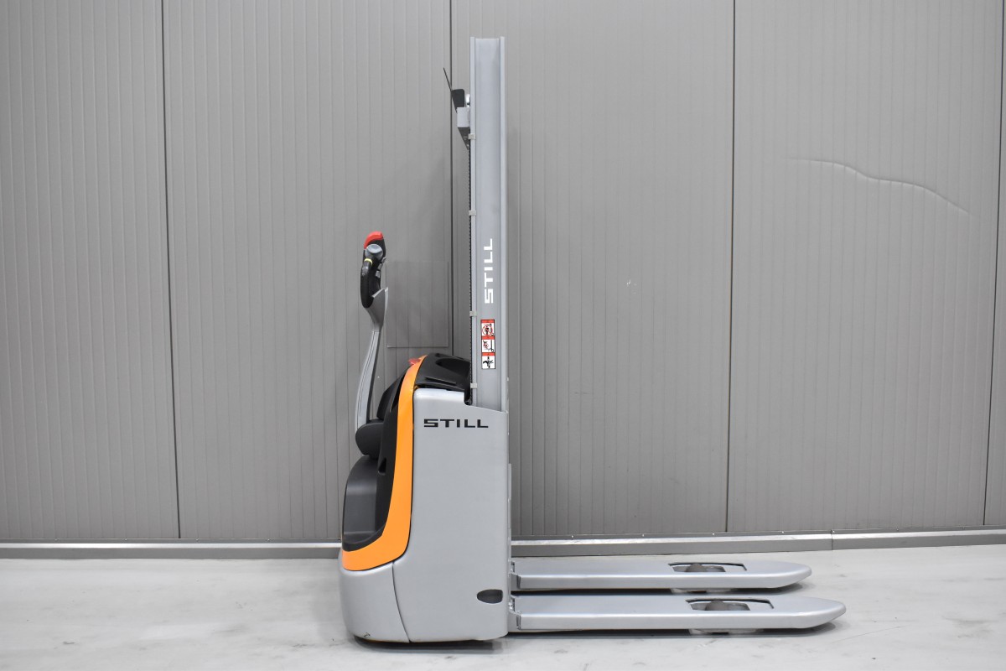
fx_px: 922
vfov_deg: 40.0
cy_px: 336
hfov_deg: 57.2
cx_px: 503
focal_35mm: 33
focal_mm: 22
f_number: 5
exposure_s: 1/50
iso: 1600
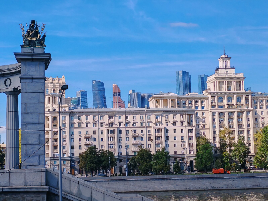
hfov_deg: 28.1
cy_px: 111
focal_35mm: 69
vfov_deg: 21.3
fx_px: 534
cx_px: 113
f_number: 1.95
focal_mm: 5.52
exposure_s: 1/1200
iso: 50
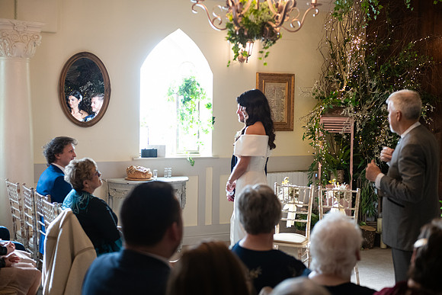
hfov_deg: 35.6
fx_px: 688
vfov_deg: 24.2
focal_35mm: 56
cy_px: 148
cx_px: 221
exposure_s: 1/160
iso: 1000
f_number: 3.5
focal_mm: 56
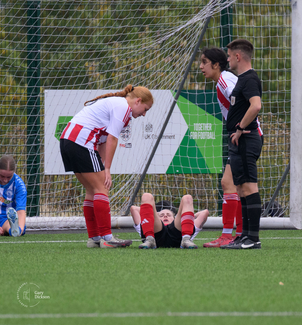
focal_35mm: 1138
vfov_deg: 1.6
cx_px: 171
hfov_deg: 1.5
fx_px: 11668
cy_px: 294
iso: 1800
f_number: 5.6
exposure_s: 1/1000
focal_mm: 400
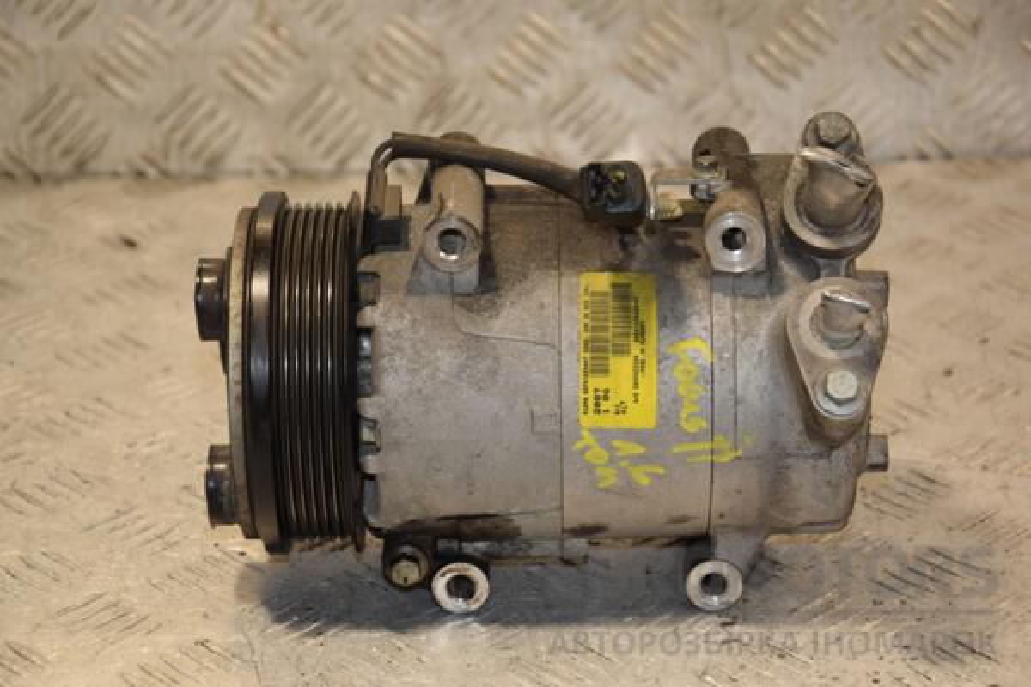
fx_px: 3007
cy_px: 344
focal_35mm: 105
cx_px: 516
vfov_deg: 13.0
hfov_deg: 19.5
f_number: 5.3
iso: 800
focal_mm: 70
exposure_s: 1/160
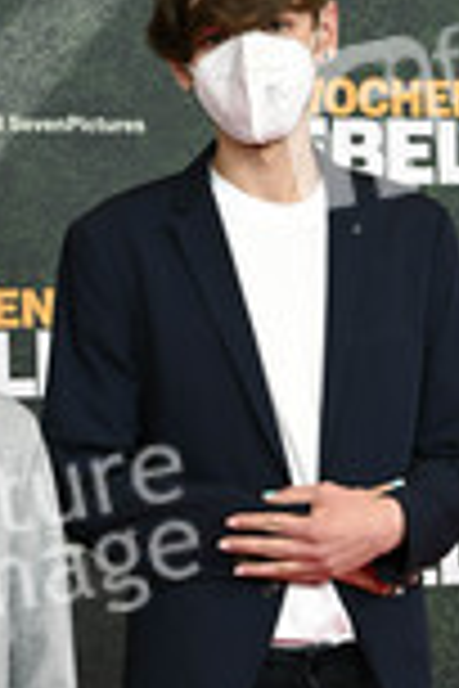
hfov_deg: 9.7
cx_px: 99
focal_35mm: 141
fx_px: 2696
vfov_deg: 14.2
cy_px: 778
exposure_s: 1/200
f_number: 6.3
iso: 1000
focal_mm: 54
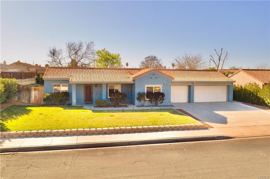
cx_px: 135
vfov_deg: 46.3
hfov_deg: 65.5
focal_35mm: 28
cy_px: 90
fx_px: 210
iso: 200
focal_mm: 10.26
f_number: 9
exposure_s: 1/20
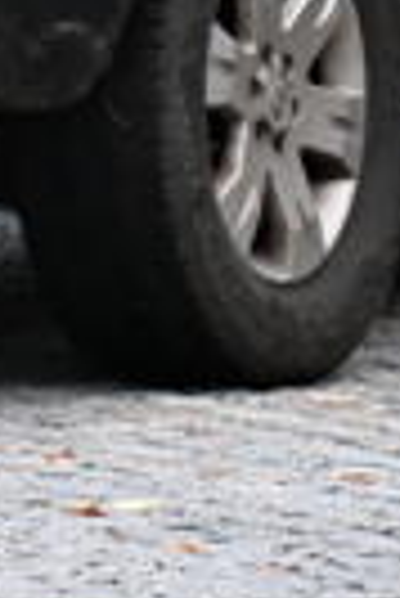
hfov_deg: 1.1
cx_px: 1231
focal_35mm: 1277
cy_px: -355
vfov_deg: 1.6
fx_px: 21227
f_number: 5.6
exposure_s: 1/125
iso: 2500
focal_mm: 165
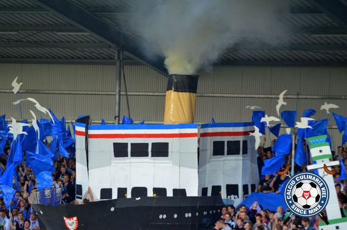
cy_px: 115
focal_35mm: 255
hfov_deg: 8.1
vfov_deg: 5.4
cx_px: 174
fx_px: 2452
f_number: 2.8
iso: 1000
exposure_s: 1/500
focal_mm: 170
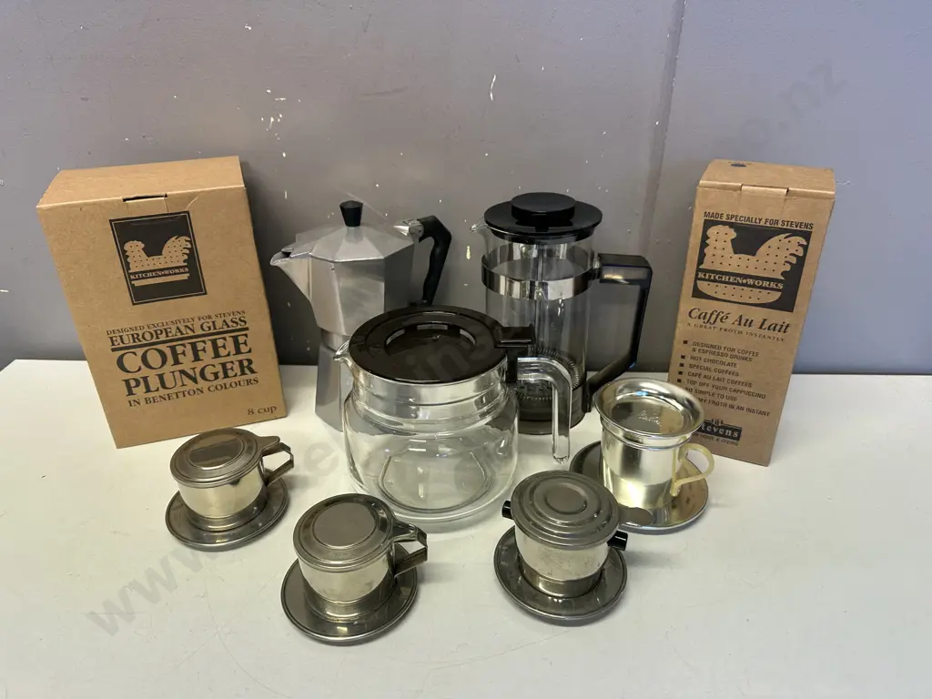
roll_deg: -0.2
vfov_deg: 56.8
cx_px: 466
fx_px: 646
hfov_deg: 71.6
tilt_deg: -28.2
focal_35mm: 24
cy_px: 350
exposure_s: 1/100
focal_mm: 6.86
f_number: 1.78
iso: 125
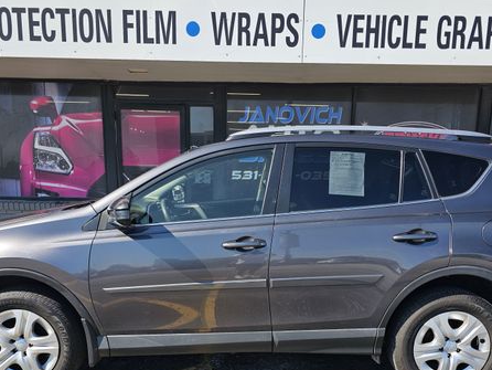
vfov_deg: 42.1
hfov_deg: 55.3
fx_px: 469
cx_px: 245
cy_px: 263
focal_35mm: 33
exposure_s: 1/419
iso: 10
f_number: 1.7
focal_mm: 6.3
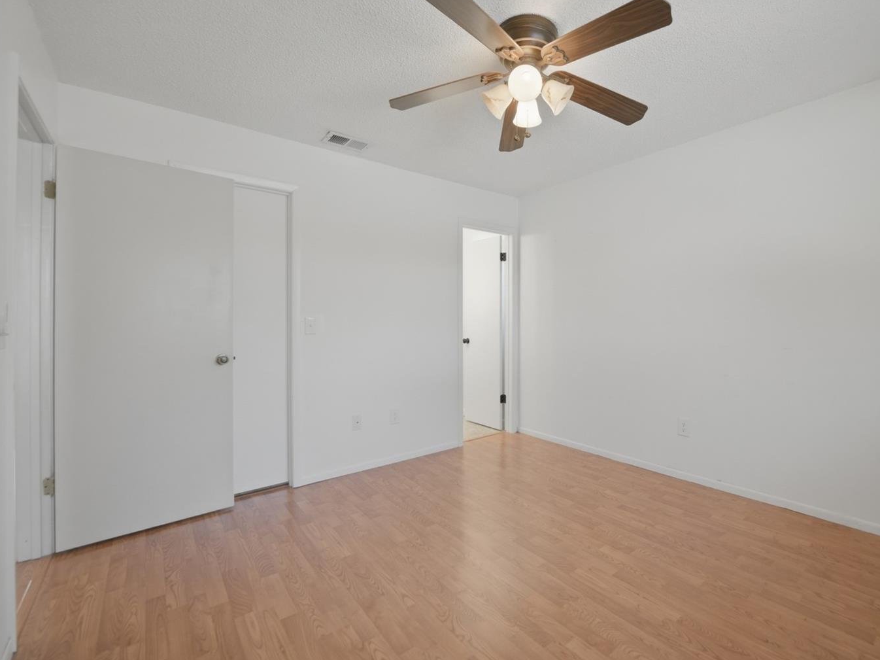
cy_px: 320
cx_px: 504
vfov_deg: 78.1
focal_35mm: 16
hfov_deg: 93.9
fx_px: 407
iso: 200
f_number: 8
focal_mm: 14
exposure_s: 1/5
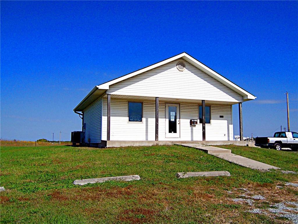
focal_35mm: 33
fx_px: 284
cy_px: 112
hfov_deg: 55.4
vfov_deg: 42.9
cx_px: 149
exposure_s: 1/1000
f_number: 5.6
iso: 80
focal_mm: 5.5
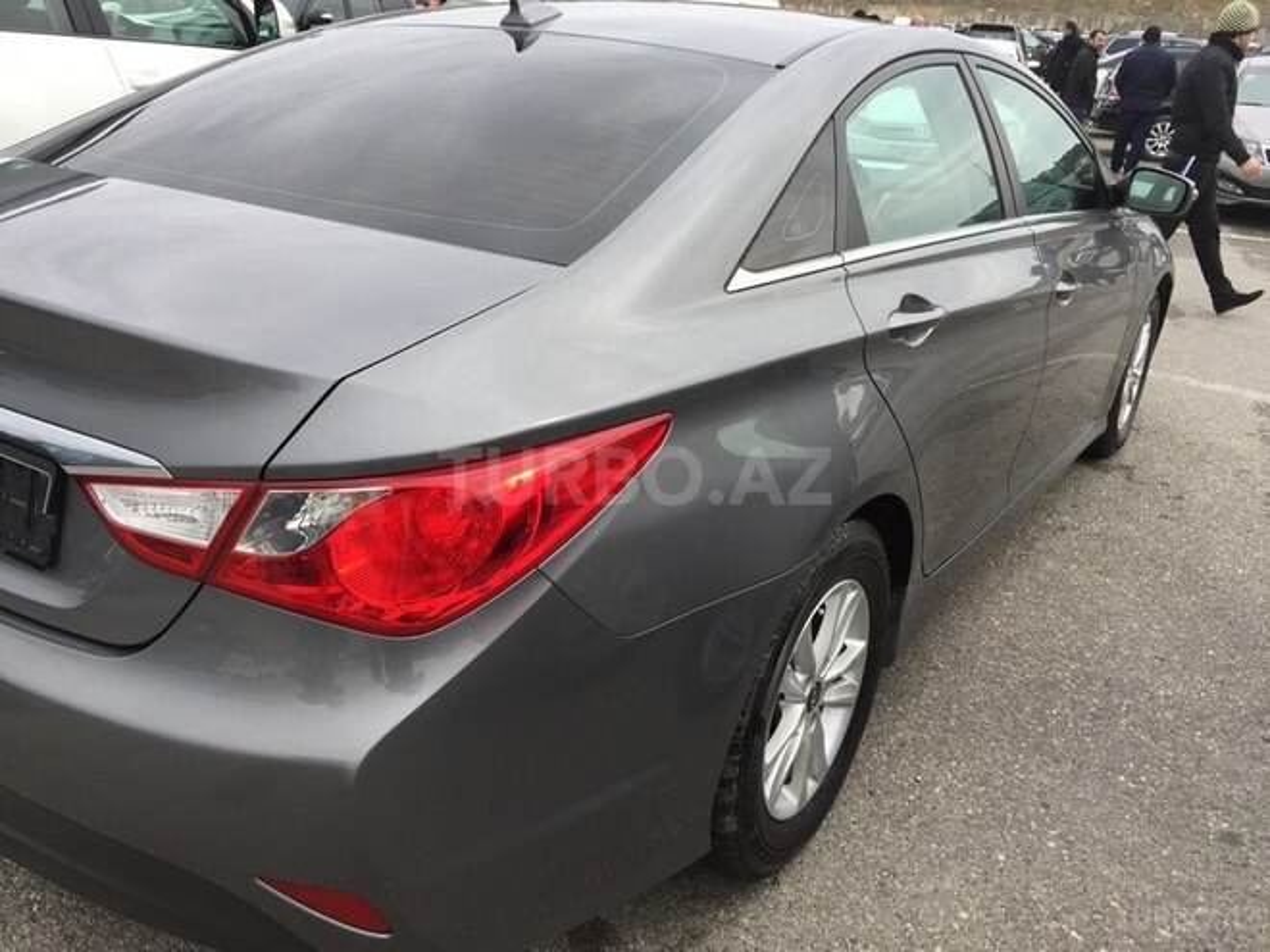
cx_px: 635
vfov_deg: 48.2
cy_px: 476
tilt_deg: -22.8
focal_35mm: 29
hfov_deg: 61.7
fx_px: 1064
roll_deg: -3.9
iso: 32
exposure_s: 1/573
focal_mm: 4.15
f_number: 2.2
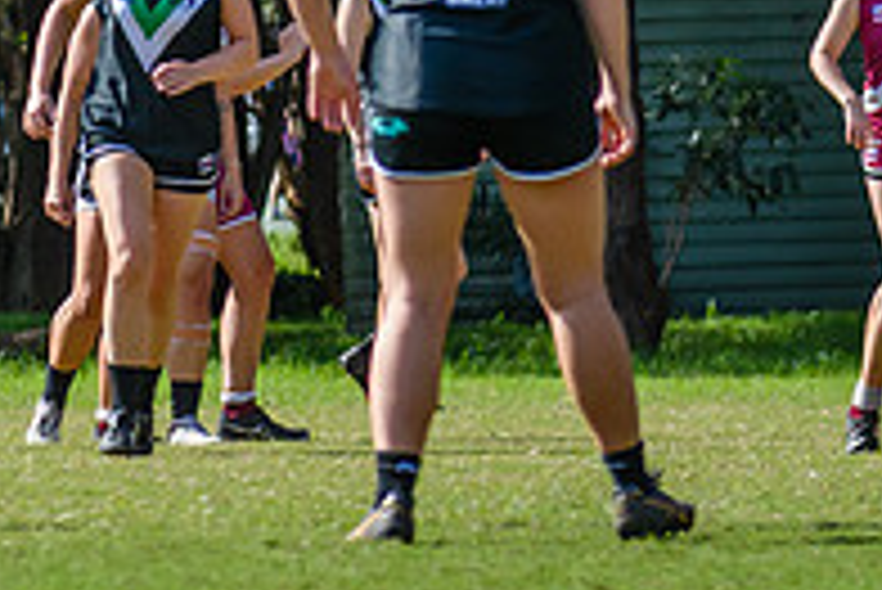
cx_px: 1660
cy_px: 59
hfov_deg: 2.5
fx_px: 20276
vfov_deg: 1.7
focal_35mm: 827
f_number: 6.3
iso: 800
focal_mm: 170
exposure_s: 1/1250
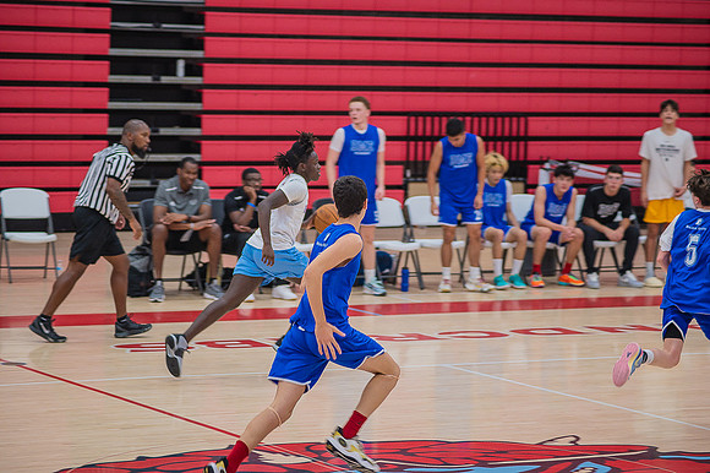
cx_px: 355
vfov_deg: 10.1
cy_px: 236
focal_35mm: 135
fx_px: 2661
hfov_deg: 15.2
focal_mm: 135
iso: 1000
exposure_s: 1/250
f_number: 5
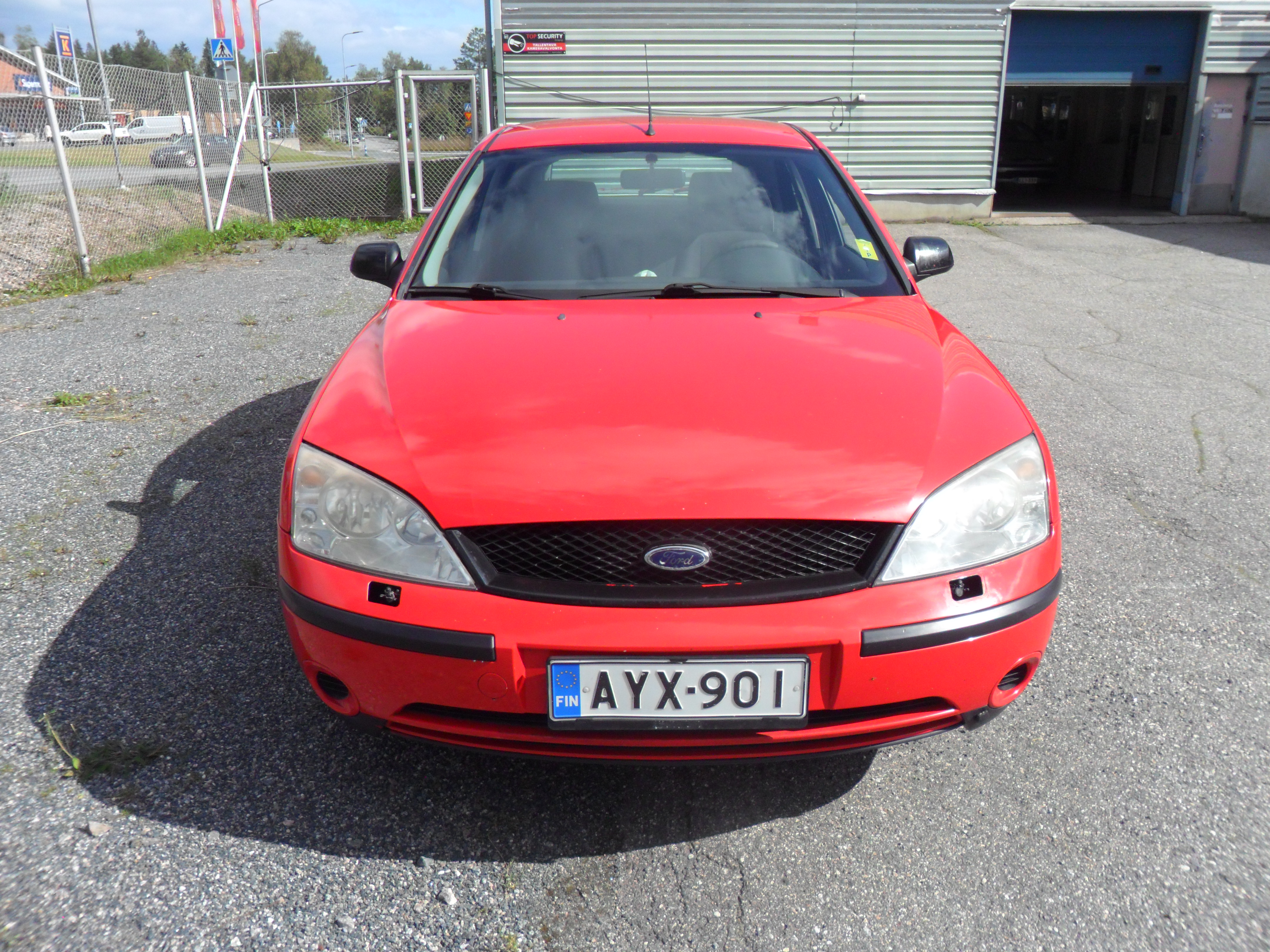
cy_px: 476
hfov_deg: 65.3
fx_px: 991
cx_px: 635
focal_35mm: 27
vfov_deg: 51.4
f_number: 8.9
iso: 80
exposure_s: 1/180
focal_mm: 4.9
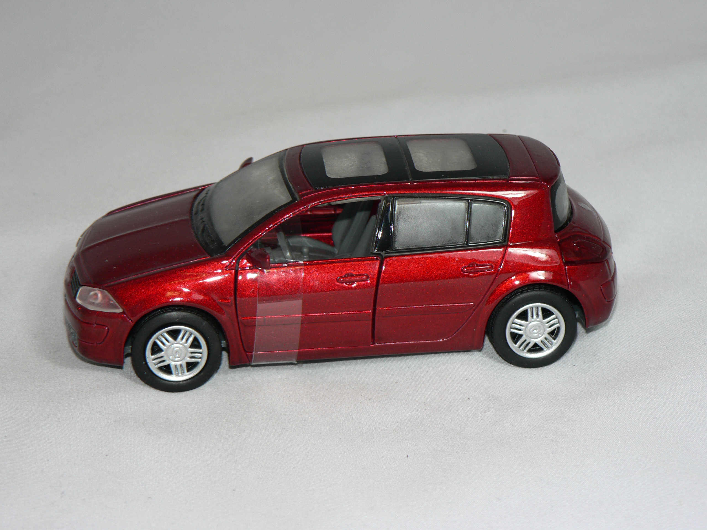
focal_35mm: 99
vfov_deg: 14.9
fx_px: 2022
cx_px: 354
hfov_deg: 19.8
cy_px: 265
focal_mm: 16.5
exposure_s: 1/60
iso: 80
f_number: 3.2
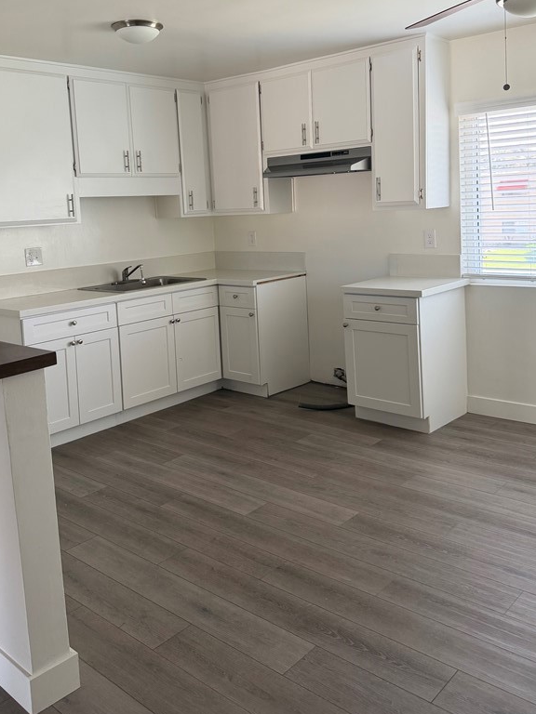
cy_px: 266
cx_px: 234
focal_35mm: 32
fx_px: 661
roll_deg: +2.8
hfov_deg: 44.1
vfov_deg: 56.1
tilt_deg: -5.1
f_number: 1.78
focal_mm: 6.76
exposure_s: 1/121
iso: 160
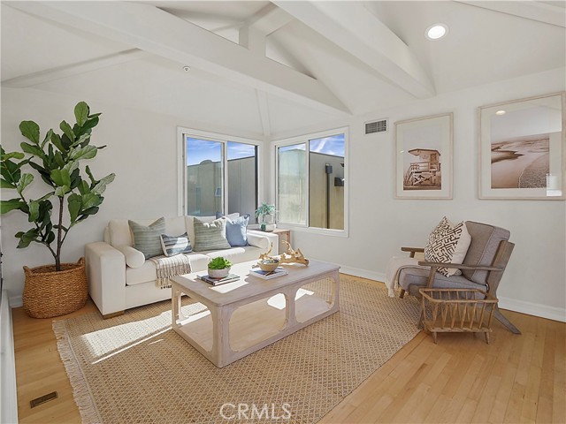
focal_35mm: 16
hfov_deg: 94.5
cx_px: 283
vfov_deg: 78.1
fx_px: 262
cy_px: 212
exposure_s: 1/125
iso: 800
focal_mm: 8
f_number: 8
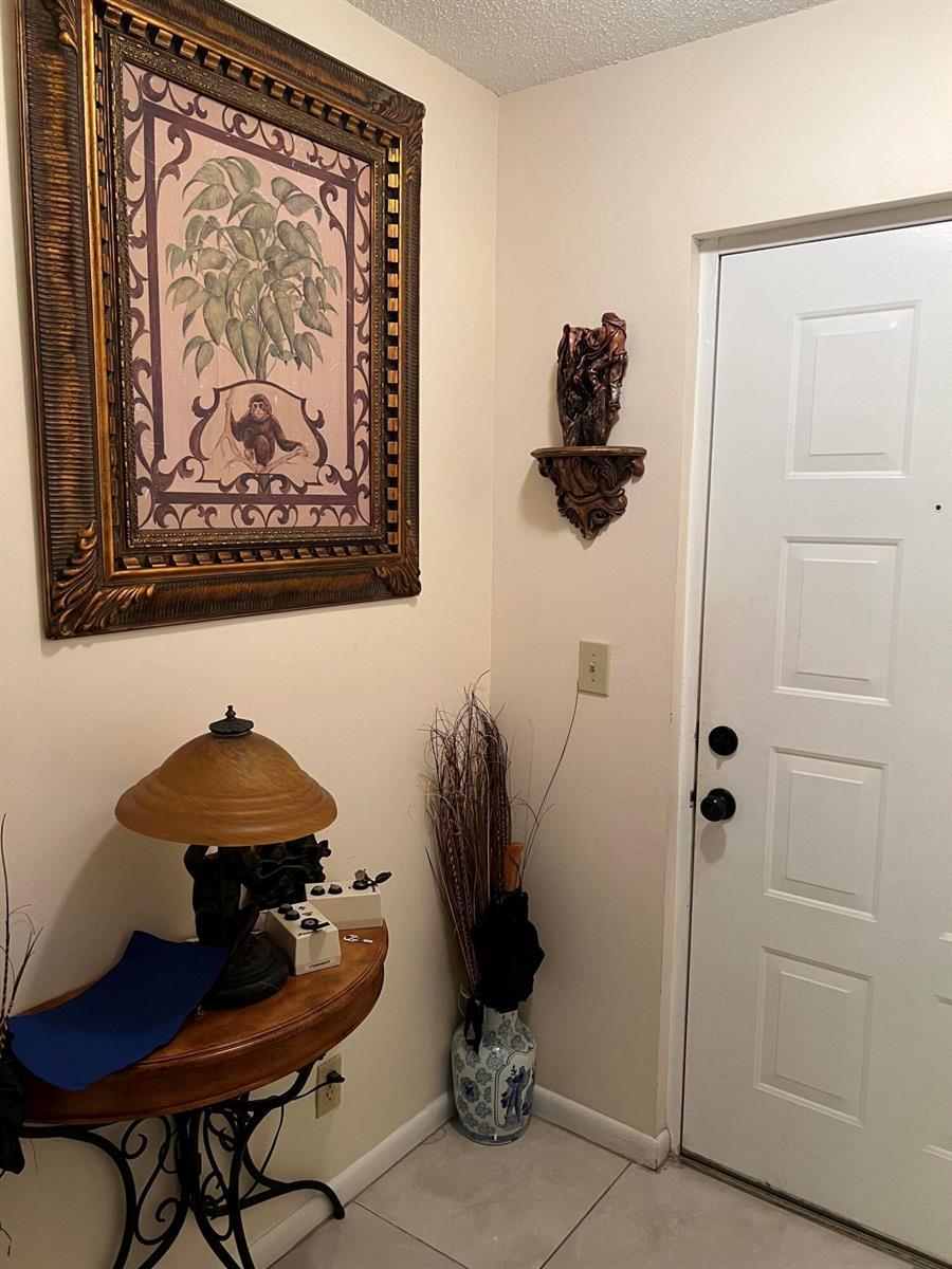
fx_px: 953
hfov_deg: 53.1
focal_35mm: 26
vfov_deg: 67.3
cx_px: 476
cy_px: 634
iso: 320
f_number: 1.5
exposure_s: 1/60
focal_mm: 5.7
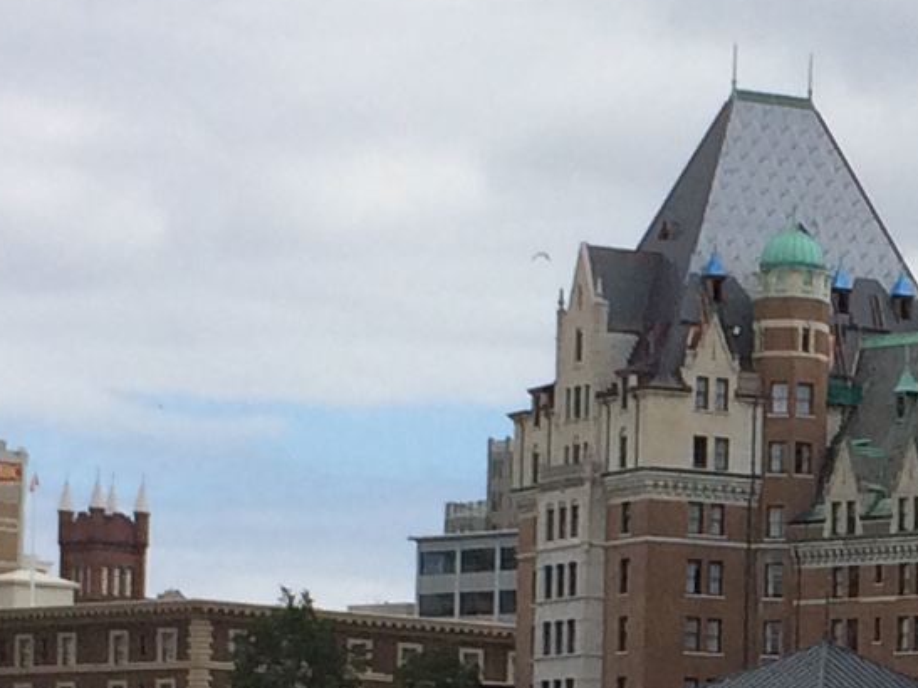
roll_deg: -1.1
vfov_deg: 8.5
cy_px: 874
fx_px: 4587
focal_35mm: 173
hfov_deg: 11.1
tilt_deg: -0.9
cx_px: 1292
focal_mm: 4.15
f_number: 2.2
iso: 32
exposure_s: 1/2740
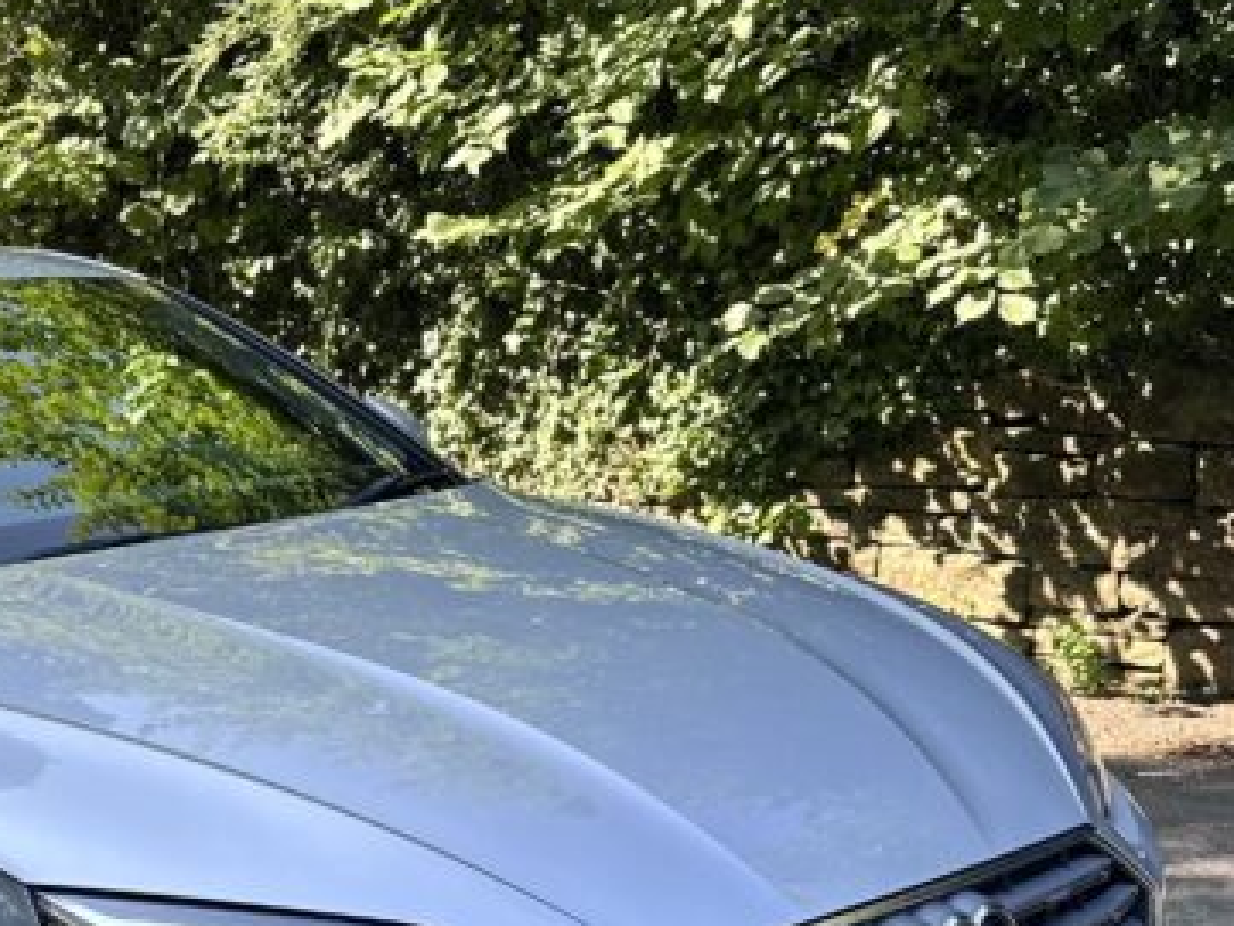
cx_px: 89
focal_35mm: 68
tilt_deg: -9.7
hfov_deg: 27.4
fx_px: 2425
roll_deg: -0.4
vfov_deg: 21.5
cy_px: 659
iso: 80
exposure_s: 1/334
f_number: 1.78
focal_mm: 6.86
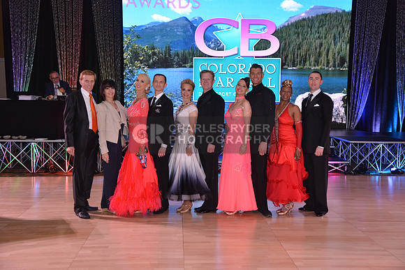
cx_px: 202
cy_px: 135
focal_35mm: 44
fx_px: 495
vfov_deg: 30.5
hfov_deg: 44.5
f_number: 4.5
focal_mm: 44
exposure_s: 1/250
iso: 2000
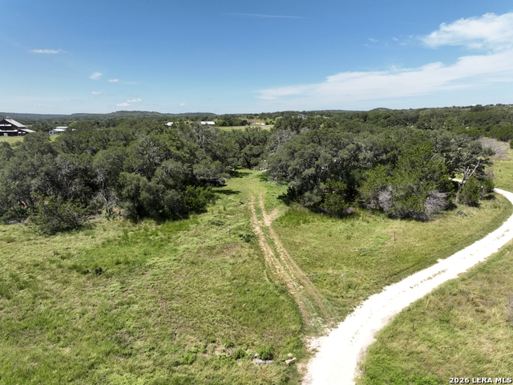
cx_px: 256
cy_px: 192
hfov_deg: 71.6
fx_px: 356
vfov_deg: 56.8
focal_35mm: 24
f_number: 3.5
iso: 100
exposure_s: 1/60
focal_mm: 12.29
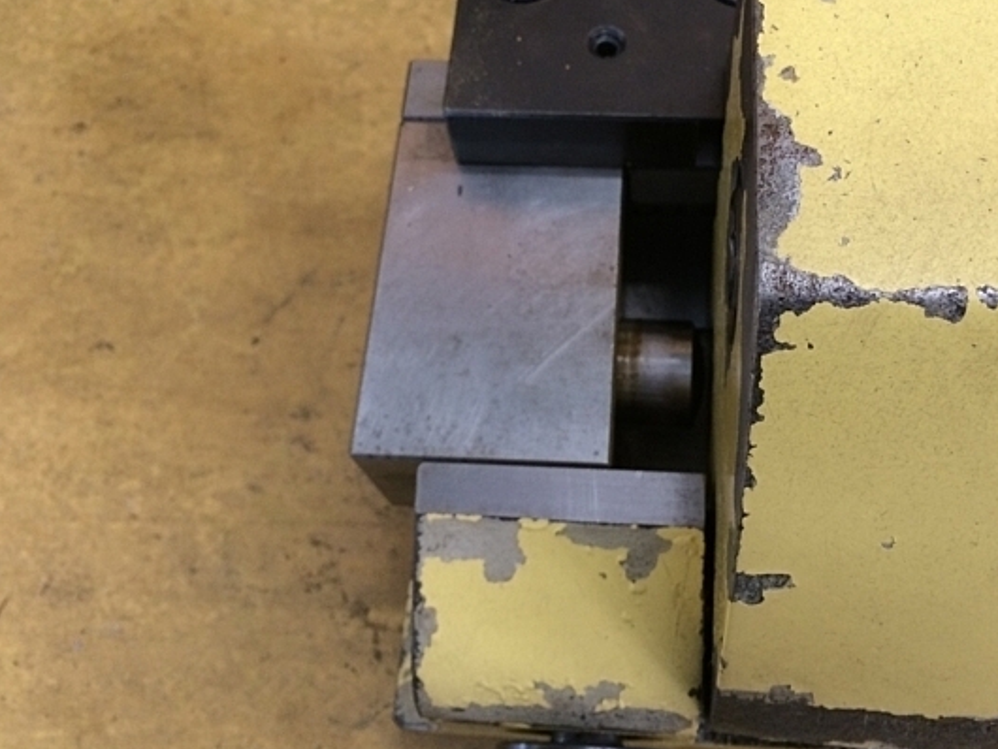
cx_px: 589
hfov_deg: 52.3
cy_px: 305
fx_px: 1010
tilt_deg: -68.8
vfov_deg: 40.6
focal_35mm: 35
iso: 125
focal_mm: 4.15
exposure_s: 1/30
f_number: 2.2
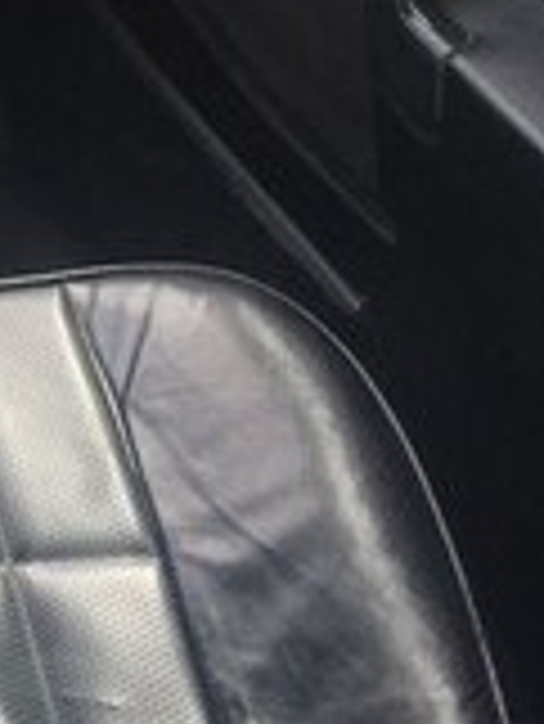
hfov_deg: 10.5
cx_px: -818
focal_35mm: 119
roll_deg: -2.8
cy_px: 119
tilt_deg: -23.4
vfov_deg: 16.4
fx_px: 2490
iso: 32
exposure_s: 1/151
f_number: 2.2
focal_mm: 4.15
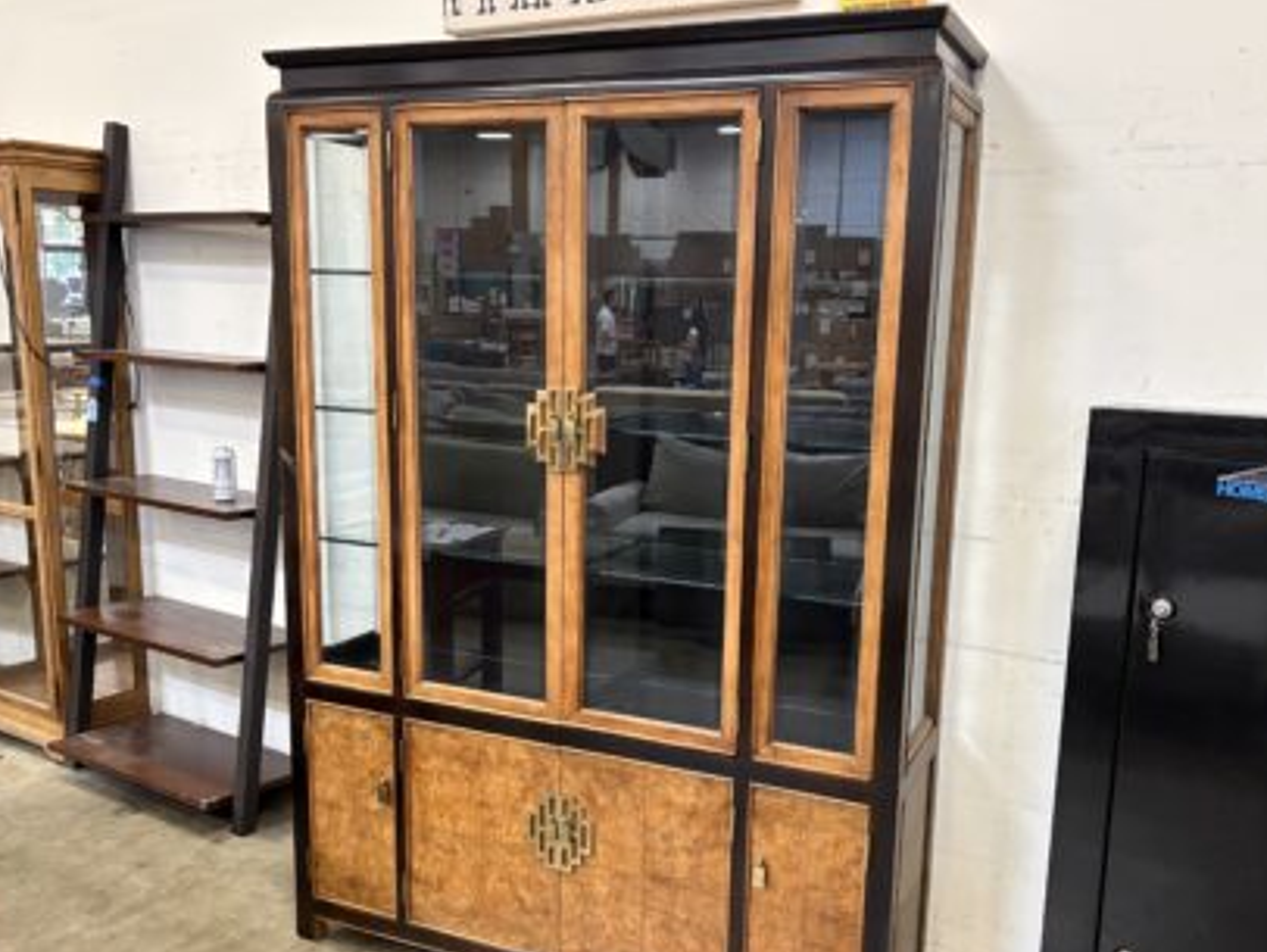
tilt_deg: -10.8
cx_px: 696
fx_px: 1172
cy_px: 526
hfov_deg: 56.7
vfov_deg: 44.1
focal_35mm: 32
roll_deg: -2.1
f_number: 1.6
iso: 320
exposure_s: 1/60
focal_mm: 5.96
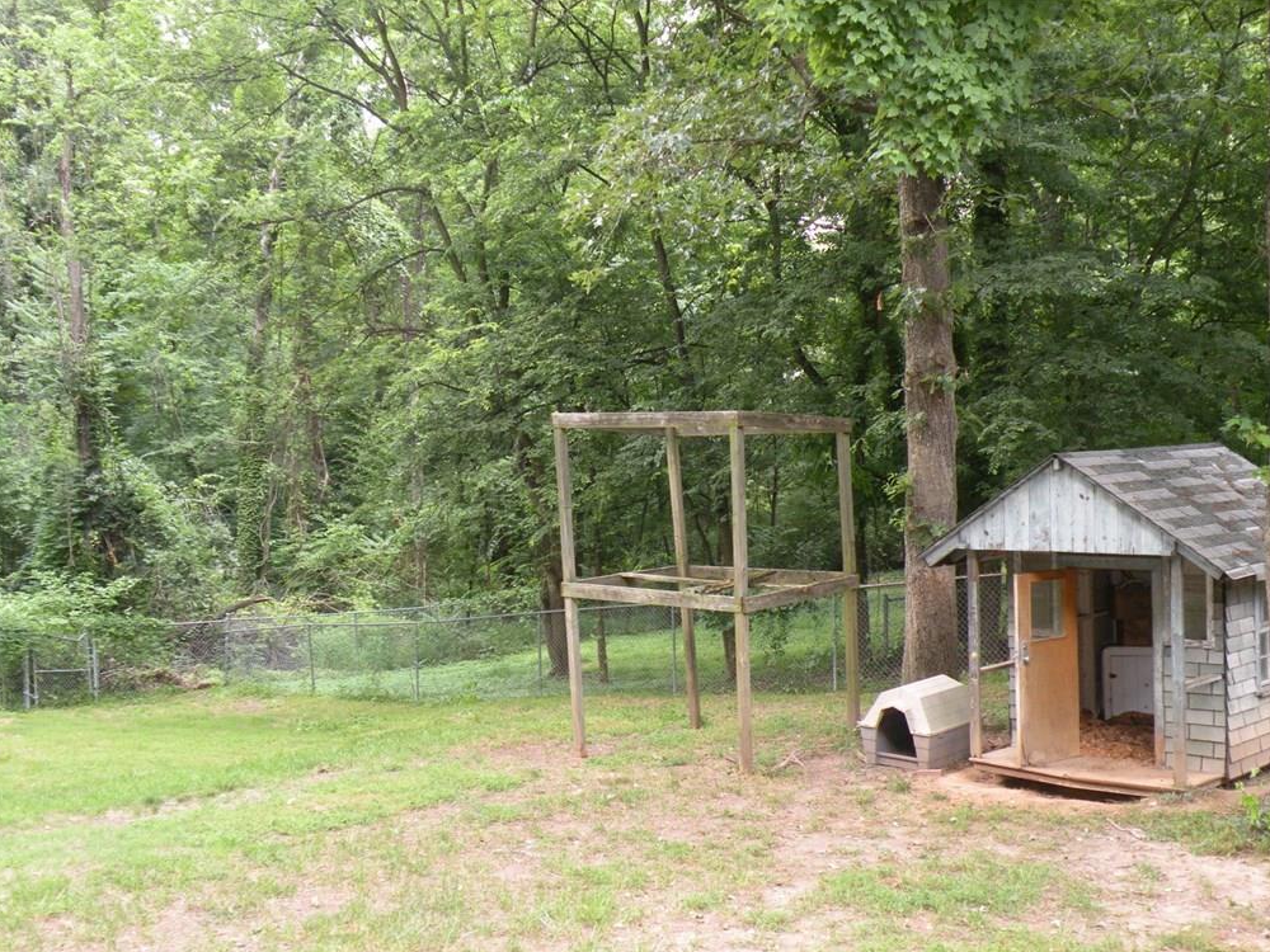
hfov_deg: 43.8
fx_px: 1578
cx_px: 643
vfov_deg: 33.6
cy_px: 485
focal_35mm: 43
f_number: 3.2
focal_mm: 7.4
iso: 149
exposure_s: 1/58.3
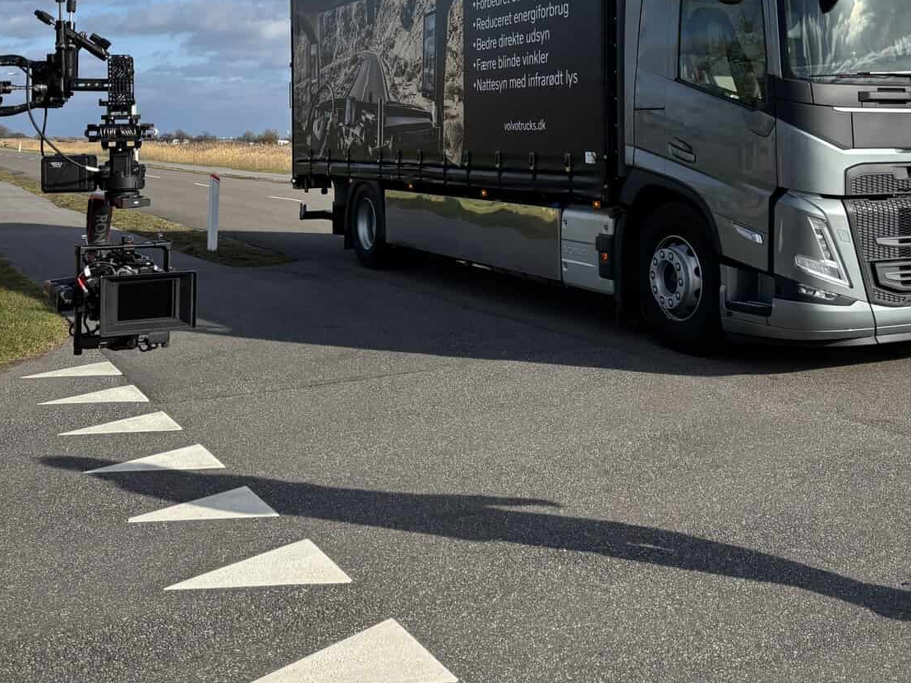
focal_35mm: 45
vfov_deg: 31.2
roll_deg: -0.2
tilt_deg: +2.5
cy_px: 122
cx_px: 495
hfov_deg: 42.0
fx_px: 1184
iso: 50
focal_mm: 5.96
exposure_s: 1/3106
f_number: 1.6
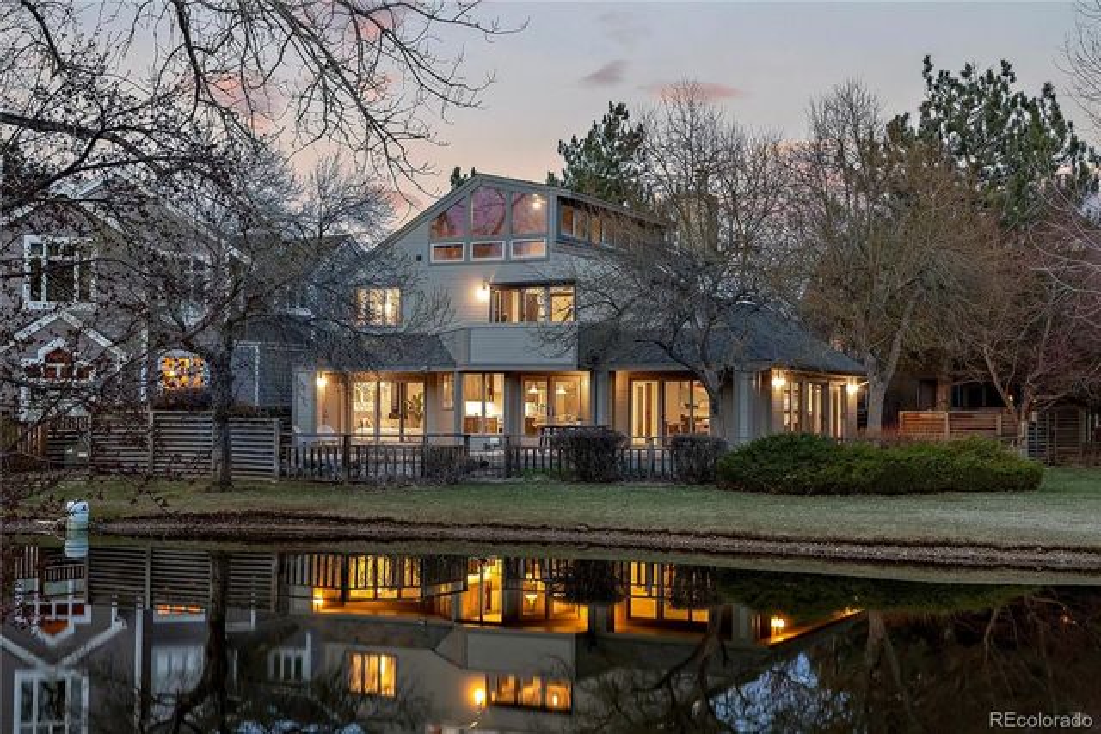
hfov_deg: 39.6
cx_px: 550
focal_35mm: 50
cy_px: 367
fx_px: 1529
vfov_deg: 27.0
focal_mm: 50
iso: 160
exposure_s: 2.5
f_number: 8
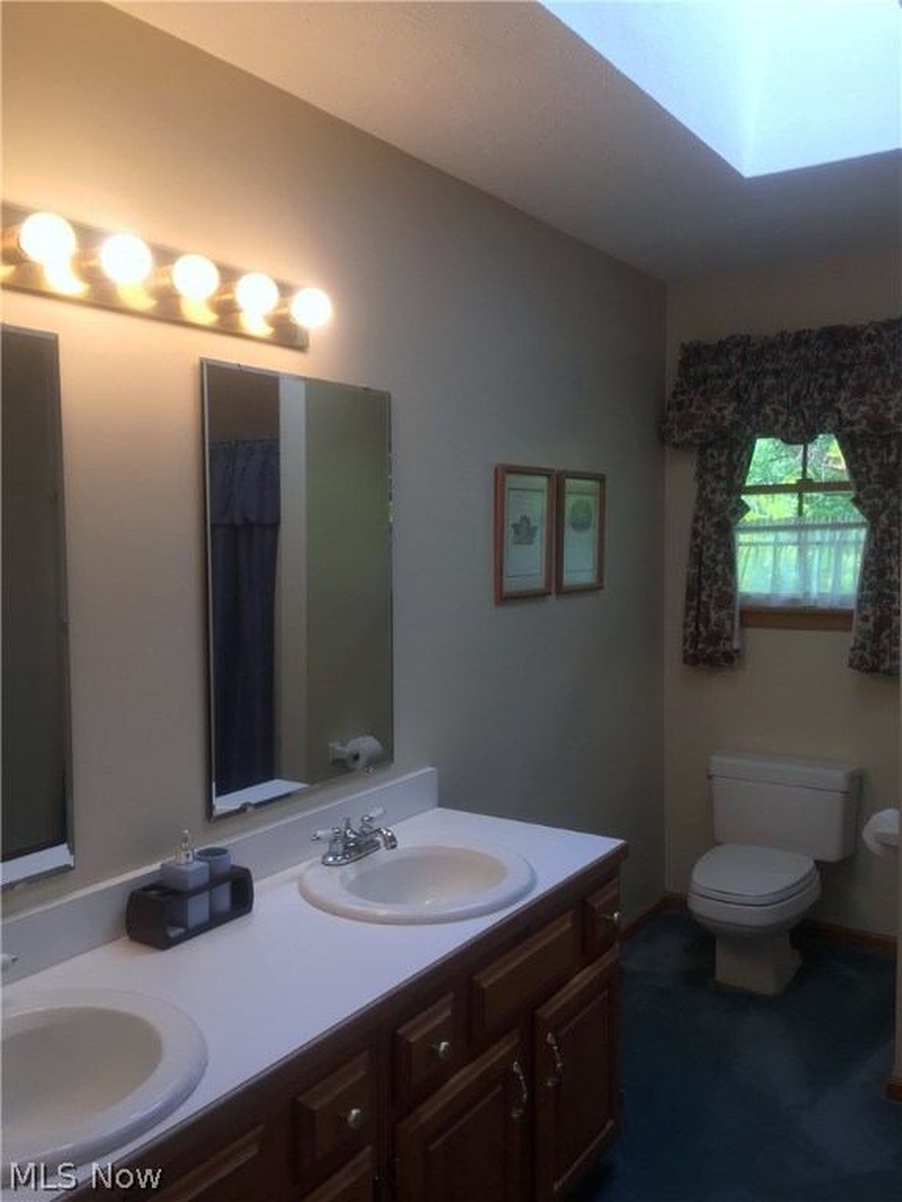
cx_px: 451
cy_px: 601
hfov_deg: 48.2
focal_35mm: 29
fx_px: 1008
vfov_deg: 61.7
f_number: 2.2
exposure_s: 1/40
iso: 32
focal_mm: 4.15
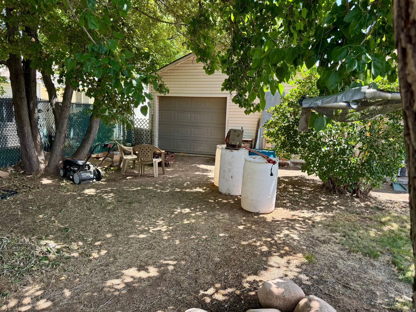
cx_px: 208
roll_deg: -1.5
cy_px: 156
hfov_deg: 71.6
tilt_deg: -7.4
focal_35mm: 24
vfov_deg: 56.8
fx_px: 288
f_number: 1.78
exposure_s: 1/314
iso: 80
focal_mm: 6.76
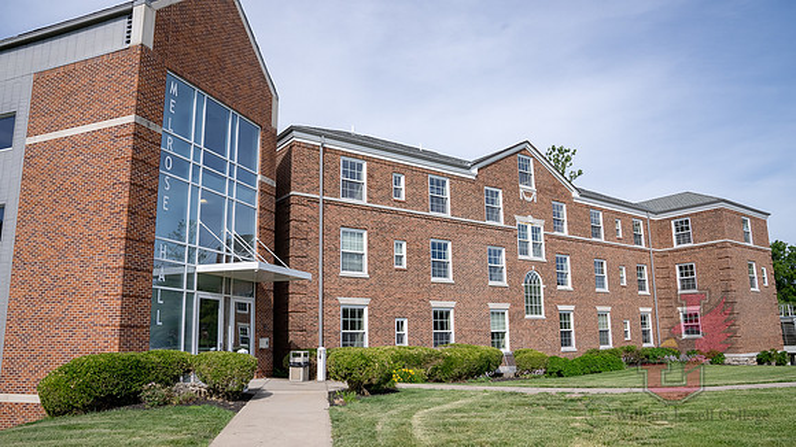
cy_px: 243
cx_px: 397
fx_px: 540
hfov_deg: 72.7
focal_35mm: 26
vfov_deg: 44.9
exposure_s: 1/400
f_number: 13
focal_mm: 24
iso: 500
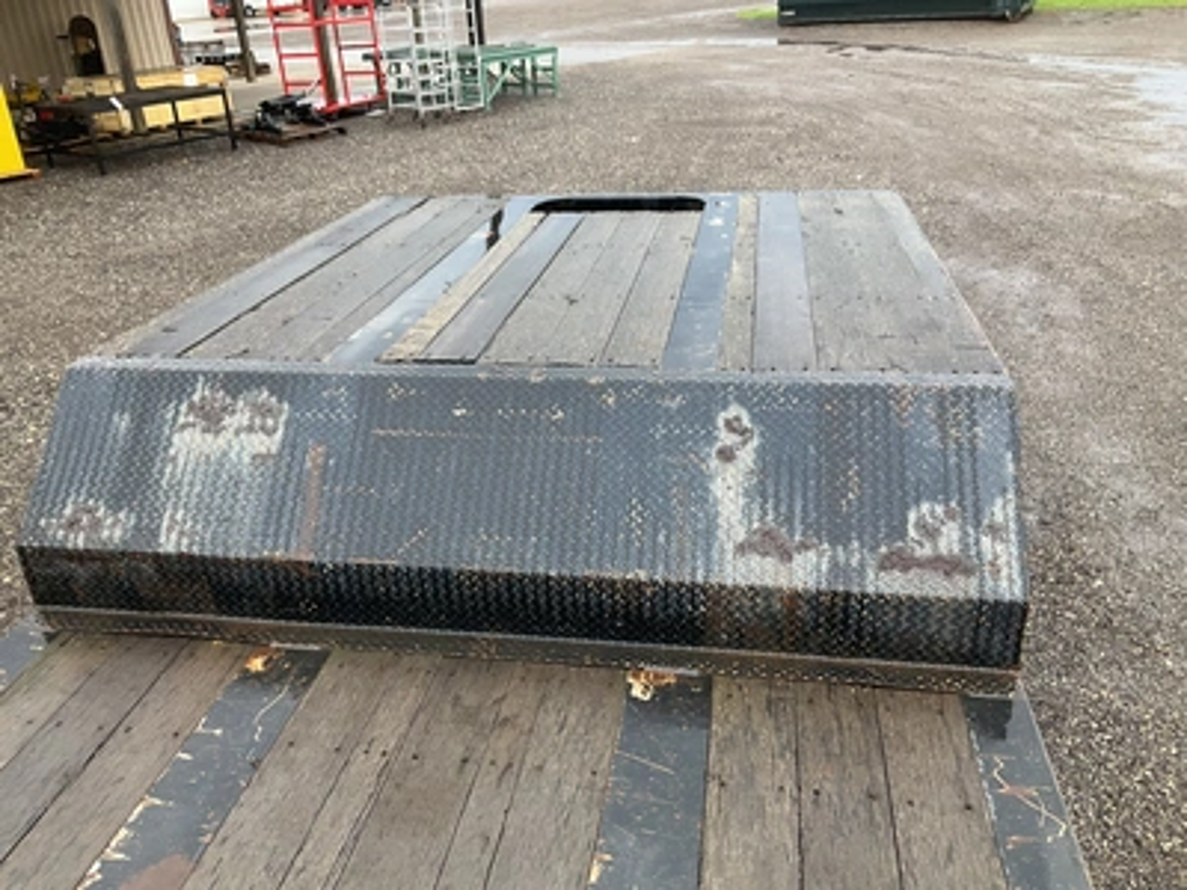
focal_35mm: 29
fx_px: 994
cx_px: 594
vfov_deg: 48.2
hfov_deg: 61.7
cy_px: 445
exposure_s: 1/276
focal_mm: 3
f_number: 1.8
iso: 25
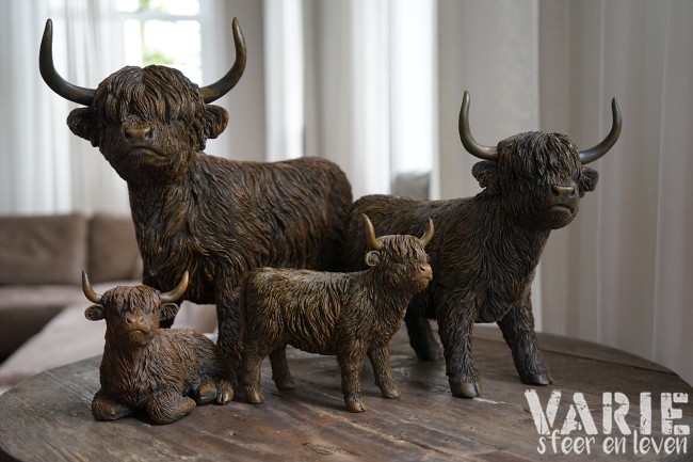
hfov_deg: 53.1
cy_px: 231
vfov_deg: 36.9
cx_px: 346
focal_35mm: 36
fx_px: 693
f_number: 4
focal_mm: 36
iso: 1600
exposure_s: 1/160
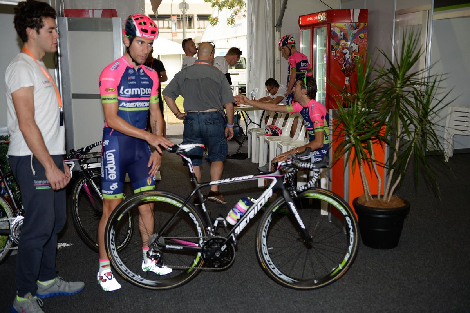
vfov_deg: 31.8
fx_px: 548
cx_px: 235
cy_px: 156
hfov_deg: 46.4
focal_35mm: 42
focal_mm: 42
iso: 200
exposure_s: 1/250
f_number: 2.8
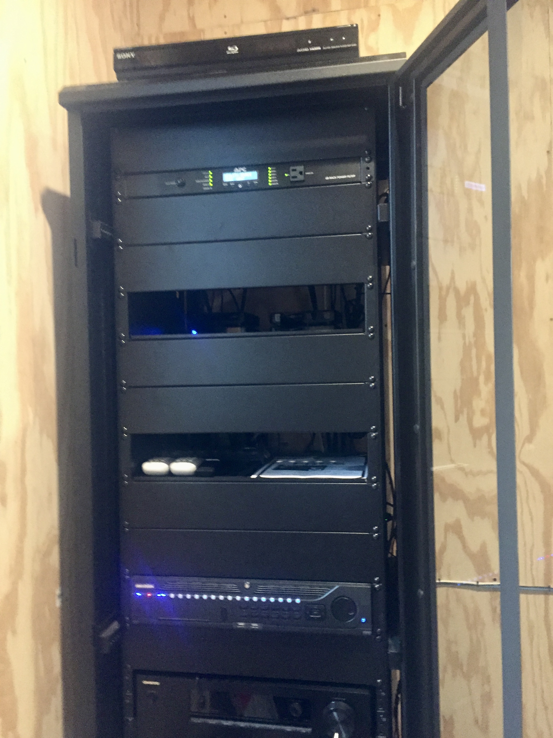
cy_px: 369
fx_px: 618
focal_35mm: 29
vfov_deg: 61.7
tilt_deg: +2.4
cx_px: 276
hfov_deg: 48.2
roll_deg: +0.8
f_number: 2.2
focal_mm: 4.15
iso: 320
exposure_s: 1/15
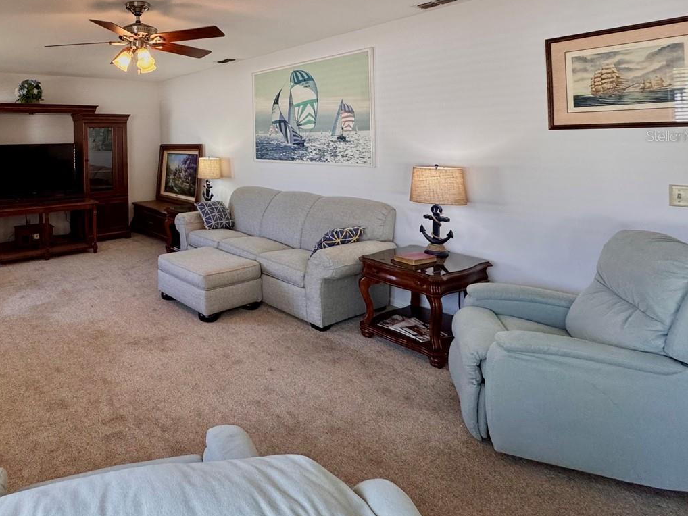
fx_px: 437
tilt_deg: +2.5
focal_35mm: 22
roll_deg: -0.3
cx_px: 170
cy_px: 136
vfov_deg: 58.3
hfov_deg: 71.0
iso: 200
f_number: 2.2
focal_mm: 2.22
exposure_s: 1/120
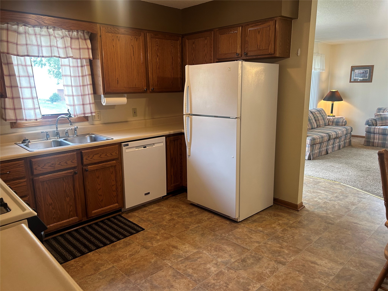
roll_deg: +0.9
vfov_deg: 53.1
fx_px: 291
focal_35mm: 26
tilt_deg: -11.4
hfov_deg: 67.3
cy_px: 146
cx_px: 194
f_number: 1.5
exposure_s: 1/60
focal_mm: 5.7
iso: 125
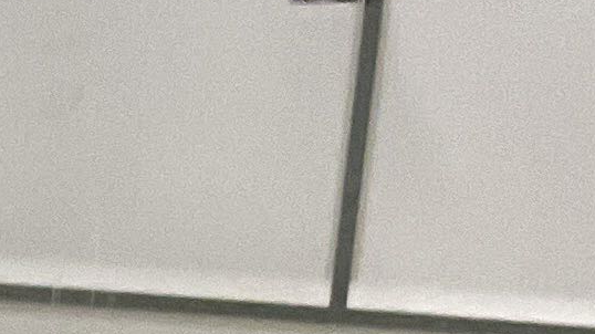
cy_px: 869
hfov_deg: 8.5
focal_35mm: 237
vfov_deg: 4.9
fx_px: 3737
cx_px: -701
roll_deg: -0.7
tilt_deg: -24.1
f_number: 1.8
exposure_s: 1/50
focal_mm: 3
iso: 100
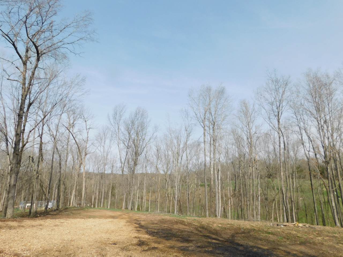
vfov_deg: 58.9
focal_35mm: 23
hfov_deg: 73.9
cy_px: 128
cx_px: 172
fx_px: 228
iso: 125
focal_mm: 4
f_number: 3
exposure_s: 1/1500
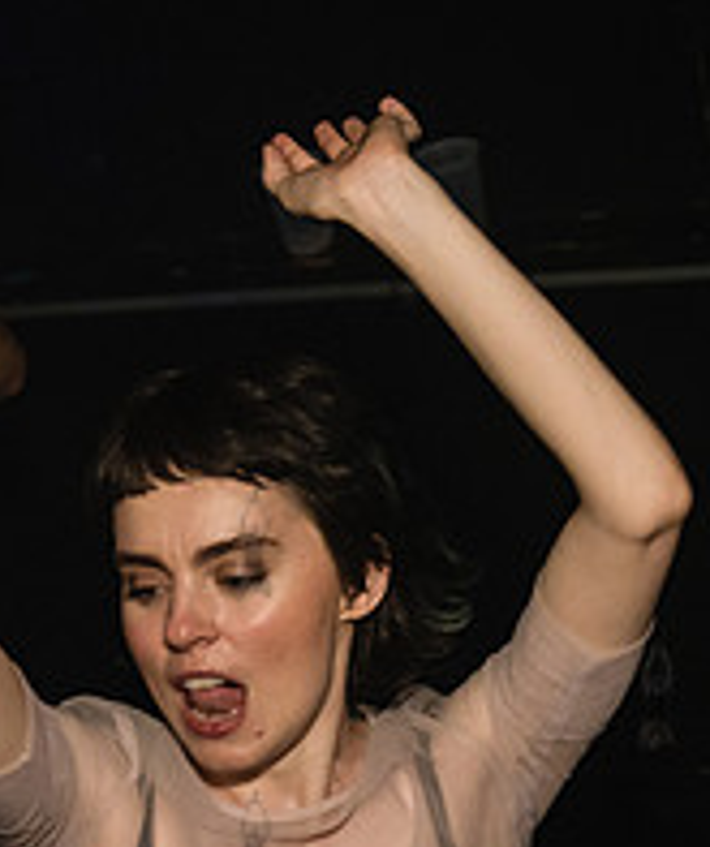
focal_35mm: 112
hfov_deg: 14.1
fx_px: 2862
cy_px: 745
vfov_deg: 16.6
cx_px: 383
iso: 2000
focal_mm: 32
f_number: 3.5
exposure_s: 1/250
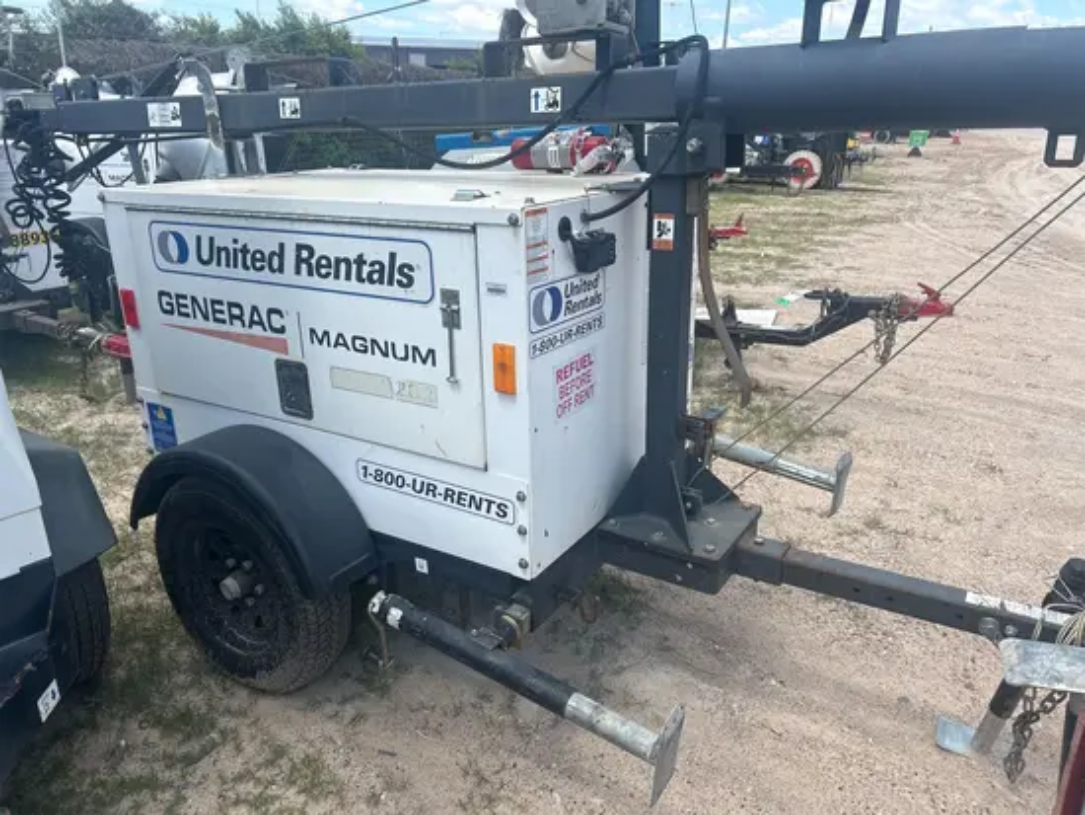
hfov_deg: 67.3
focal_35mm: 26
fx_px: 815
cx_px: 542
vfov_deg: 53.1
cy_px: 408
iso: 50
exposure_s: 1/2571
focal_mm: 5.7
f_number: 1.5
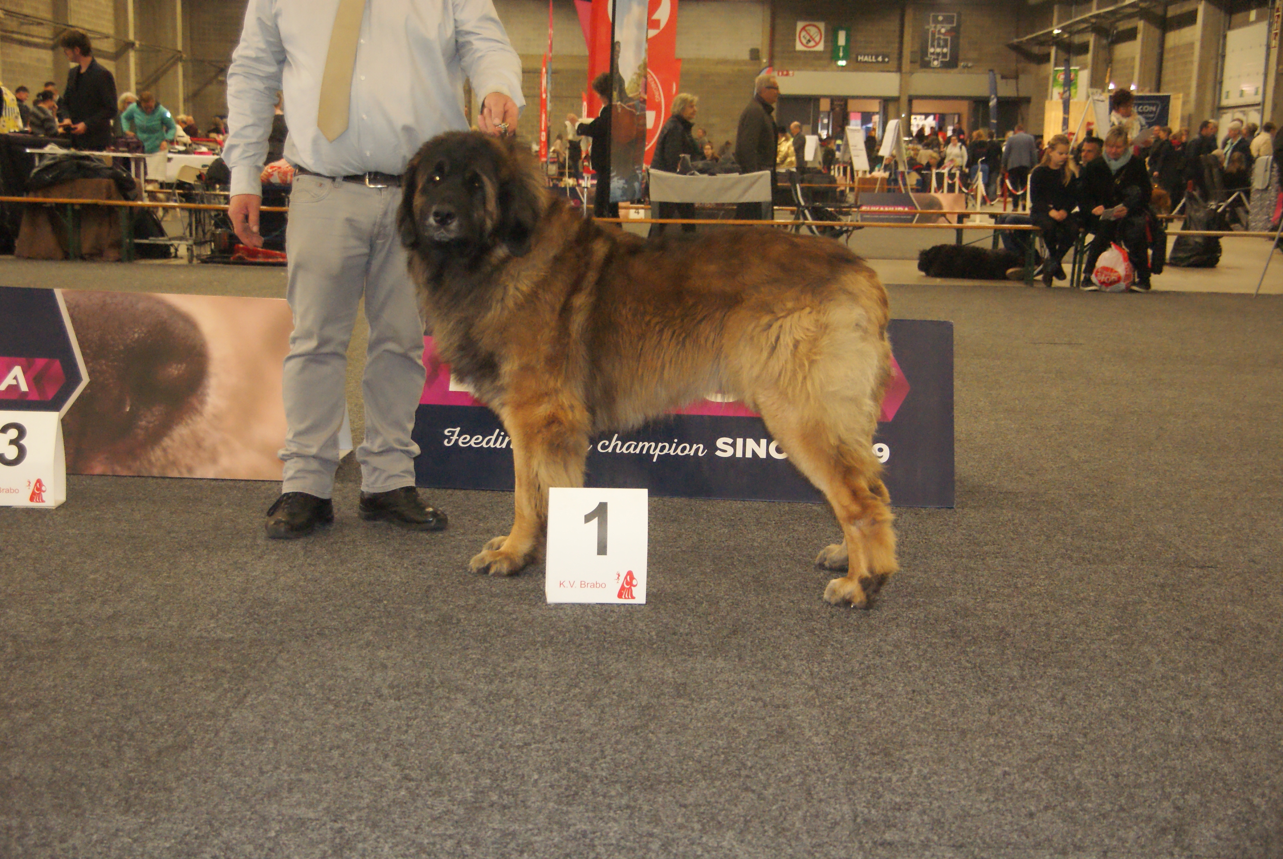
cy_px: 430
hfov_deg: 37.8
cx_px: 642
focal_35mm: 52
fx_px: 1873
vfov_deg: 25.8
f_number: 4.5
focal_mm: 35
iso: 1600
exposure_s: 1/60
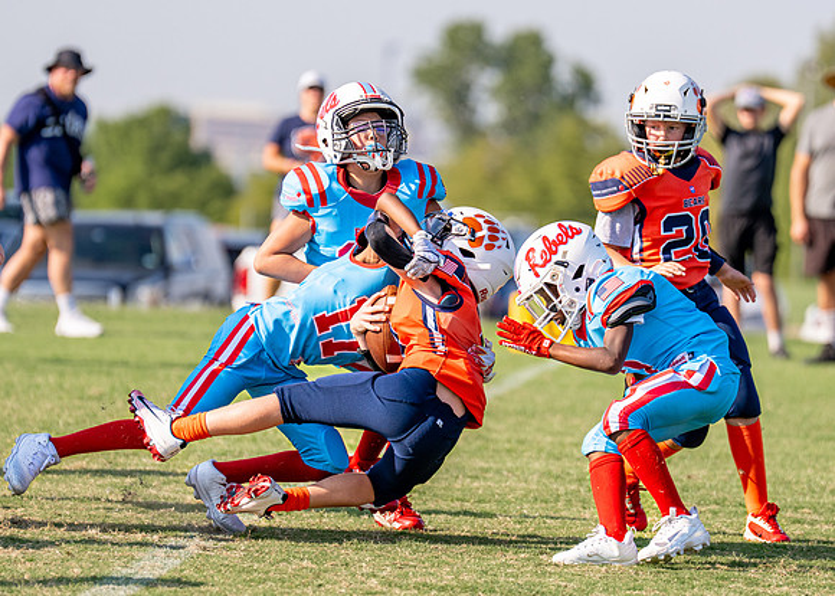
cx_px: 451
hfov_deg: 5.5
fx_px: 8730
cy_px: 283
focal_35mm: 368
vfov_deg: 3.9
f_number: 2.8
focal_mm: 200
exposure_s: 1/3200
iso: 160
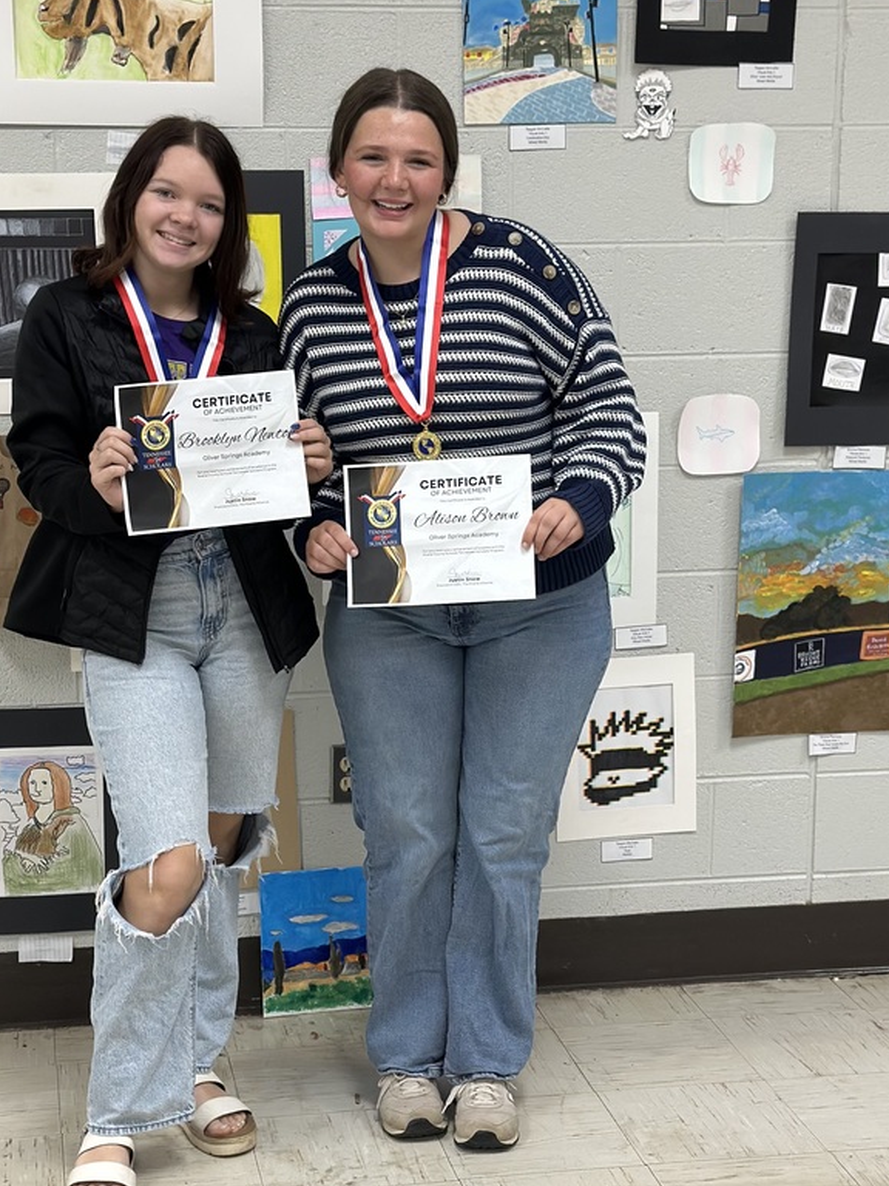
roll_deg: -0.1
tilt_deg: -11.0
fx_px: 2192
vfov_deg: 30.2
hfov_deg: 22.9
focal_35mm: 64
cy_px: 686
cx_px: 394
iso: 200
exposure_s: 1/120
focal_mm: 6.86
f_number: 1.78
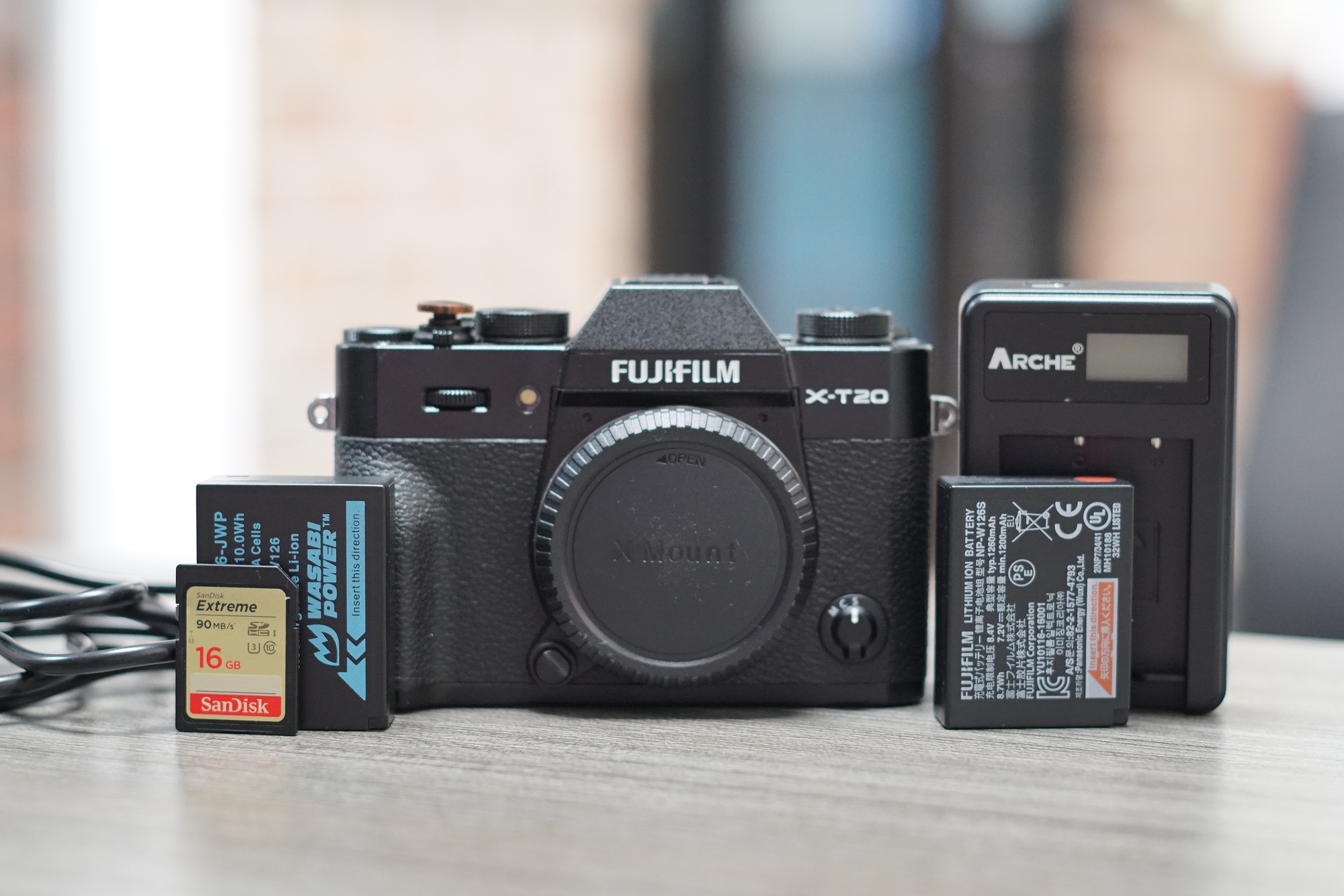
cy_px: 448
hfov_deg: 27.0
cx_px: 672
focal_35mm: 75
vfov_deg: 18.2
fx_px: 2800
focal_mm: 50
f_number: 2.8
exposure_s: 1/80
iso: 2000
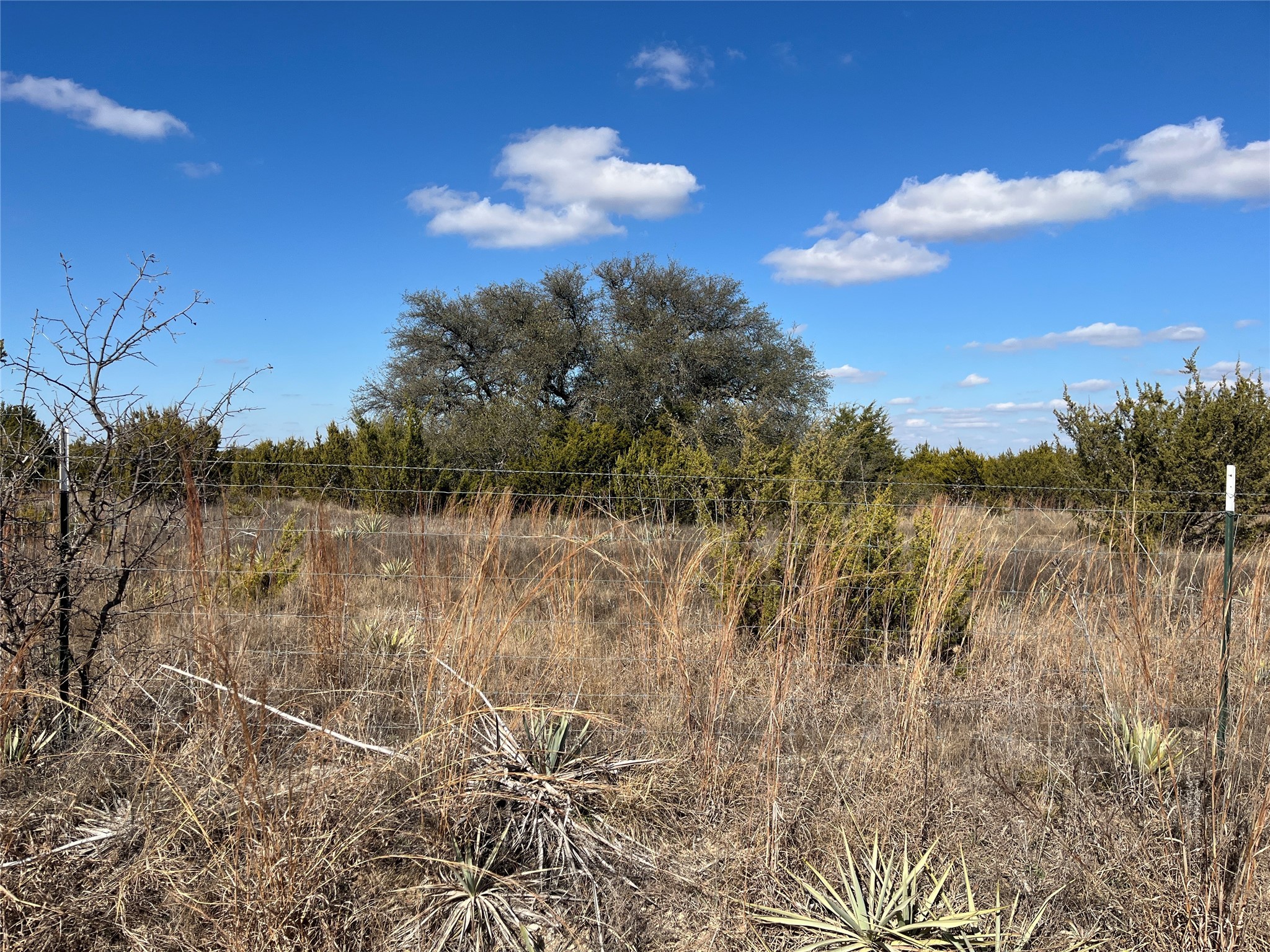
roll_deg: +1.5
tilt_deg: -2.6
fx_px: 954
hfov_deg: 67.3
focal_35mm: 26
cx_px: 635
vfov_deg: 53.1
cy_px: 476
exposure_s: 1/4854
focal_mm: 5.1
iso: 50
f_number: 1.6
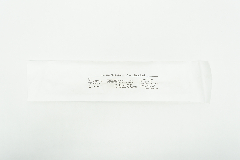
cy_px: 80
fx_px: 230
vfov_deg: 38.3
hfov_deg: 55.2
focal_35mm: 34
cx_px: 120
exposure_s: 1/60
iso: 400
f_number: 5
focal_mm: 23
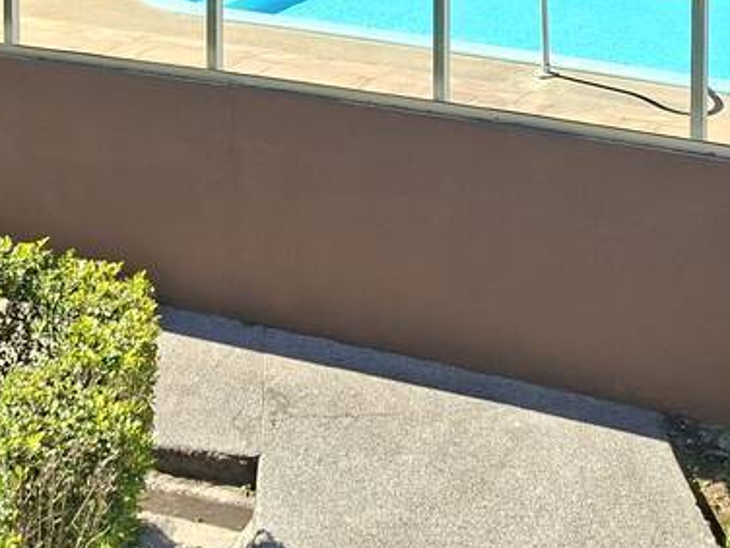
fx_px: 1856
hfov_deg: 22.2
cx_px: 470
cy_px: -243
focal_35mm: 88
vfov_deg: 15.6
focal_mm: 5.54
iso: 50
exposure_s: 1/1222
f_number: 1.8
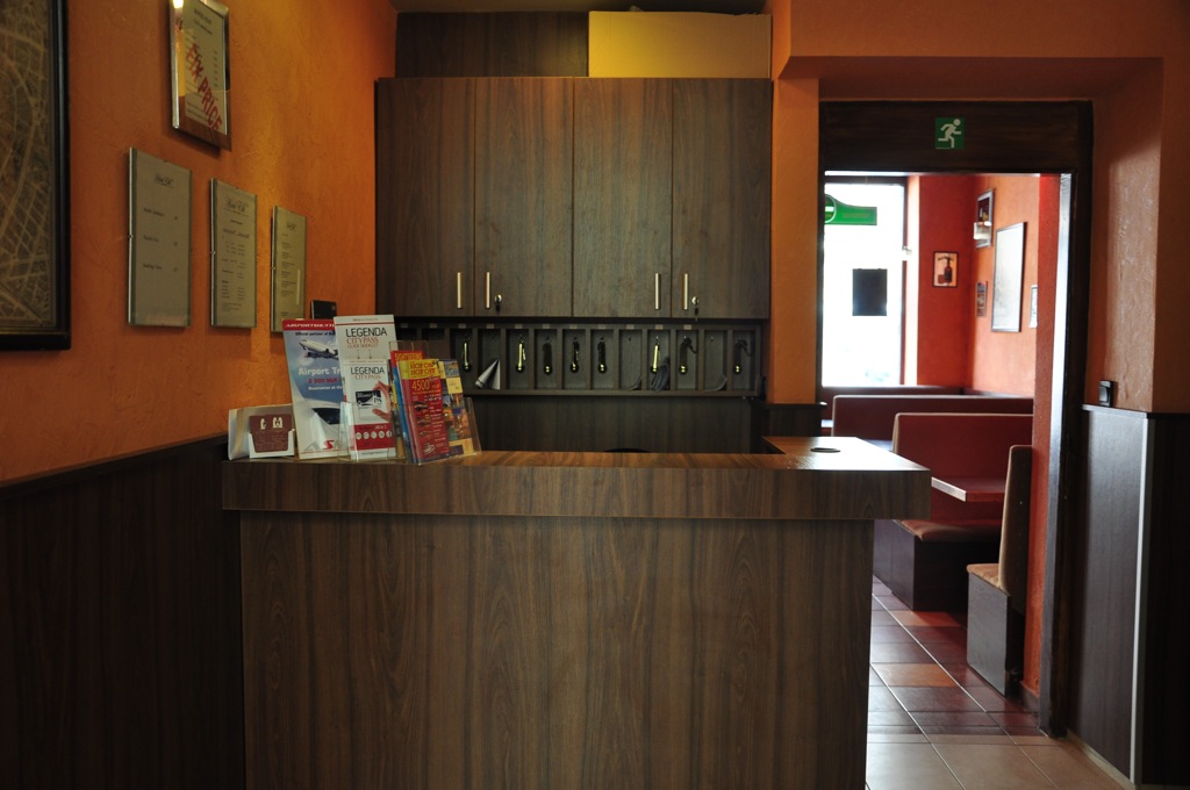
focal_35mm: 32
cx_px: 595
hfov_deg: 59.6
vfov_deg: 41.6
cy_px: 395
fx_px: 1040
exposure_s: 1/15
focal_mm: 21
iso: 400
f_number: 3.8
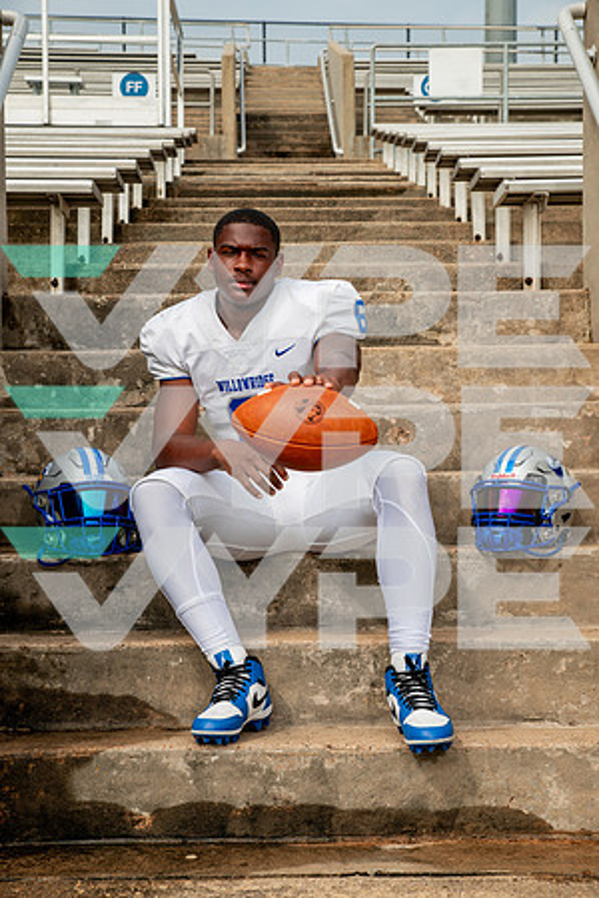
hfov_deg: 22.6
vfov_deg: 33.4
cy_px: 449
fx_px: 1497
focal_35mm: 60
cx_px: 300
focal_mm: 60
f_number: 7.1
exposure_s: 1/320
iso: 125
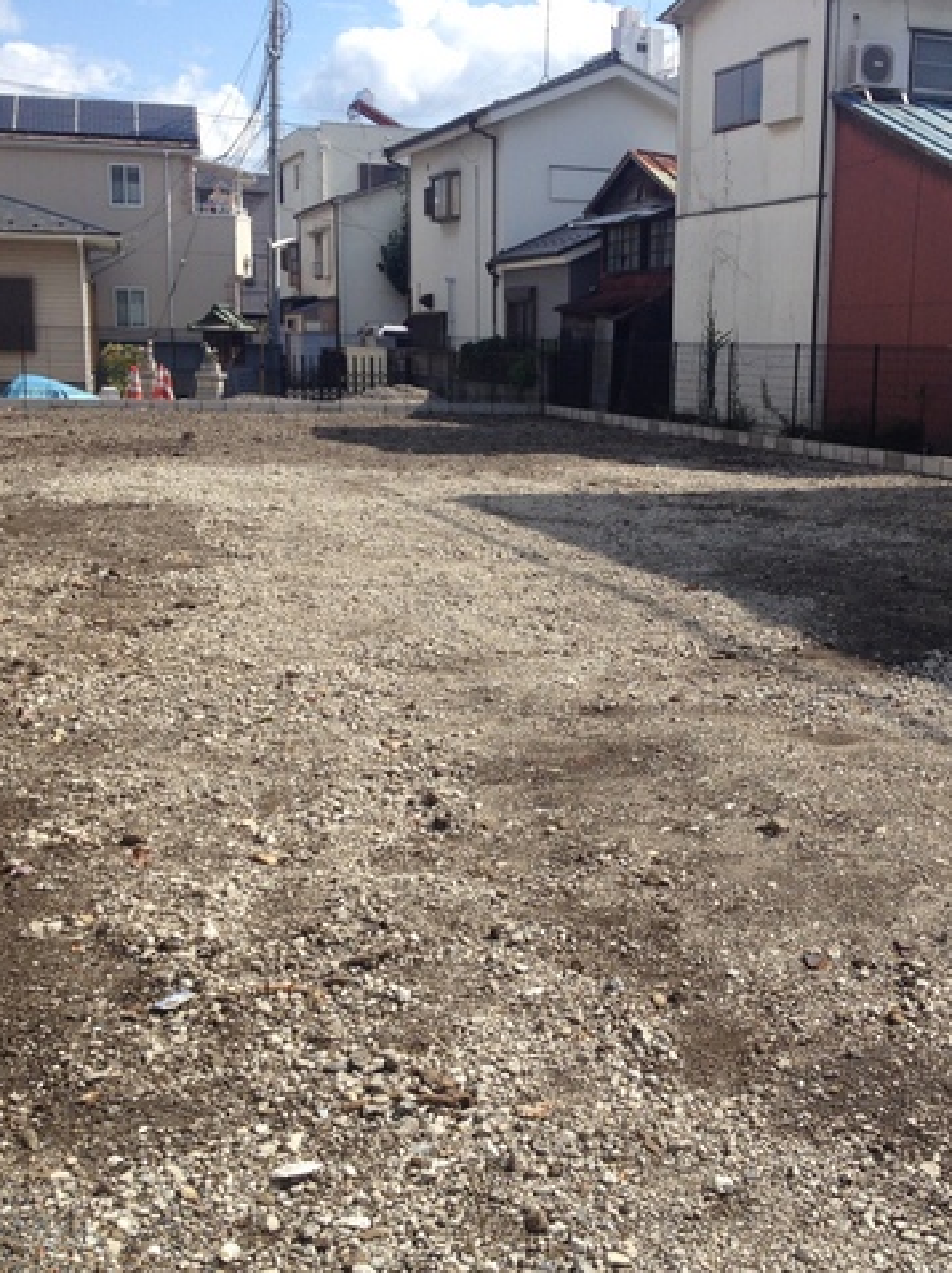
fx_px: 1726
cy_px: 638
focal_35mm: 47
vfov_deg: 40.5
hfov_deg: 30.6
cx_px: 627
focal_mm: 4.28
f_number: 2.4
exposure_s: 1/1727
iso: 50
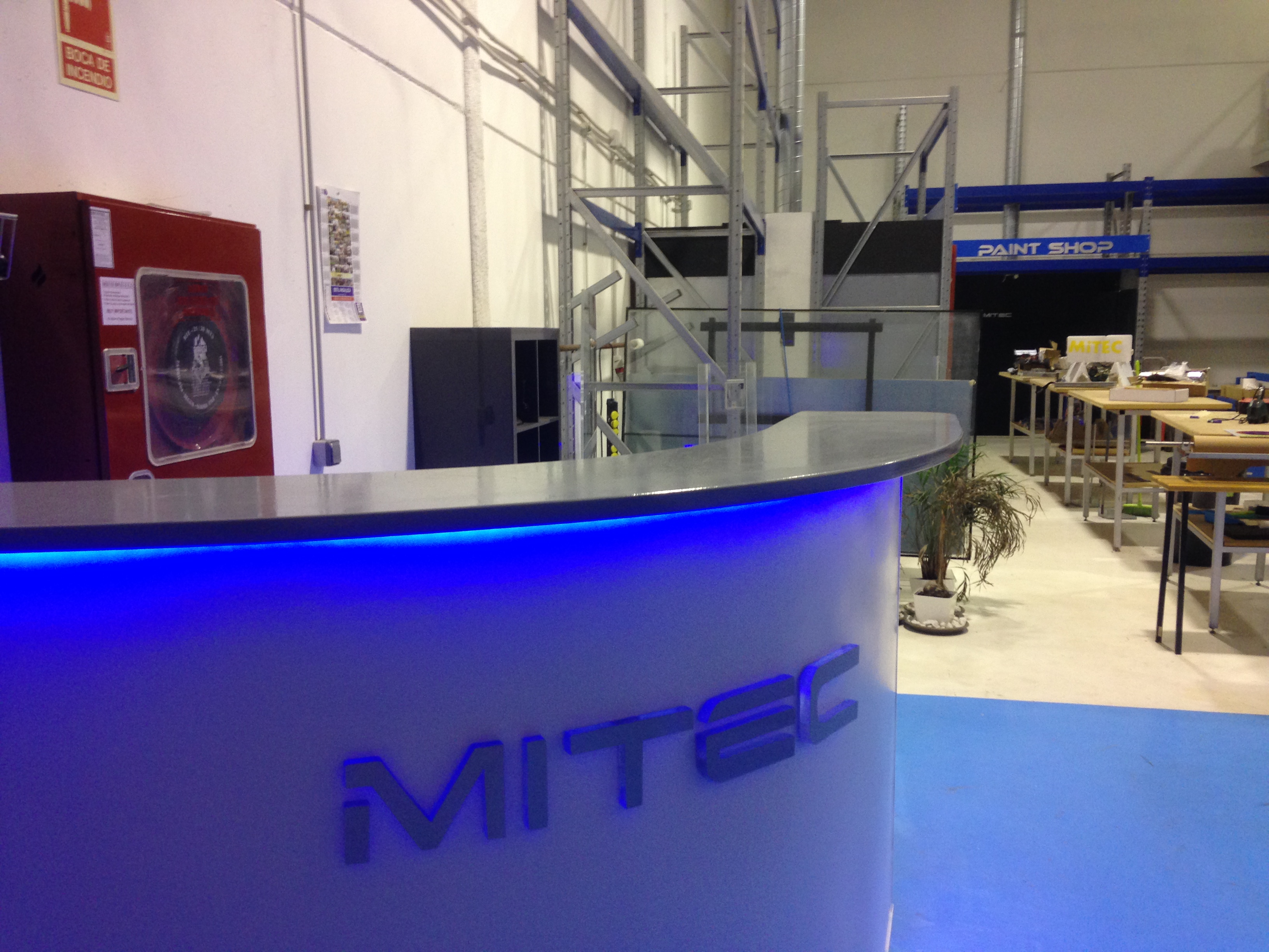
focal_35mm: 33
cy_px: 476
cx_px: 634
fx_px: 1210
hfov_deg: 55.4
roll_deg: +0.2
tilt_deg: -6.3
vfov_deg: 42.9
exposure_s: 1/20
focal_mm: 4.12
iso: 125
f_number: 2.4
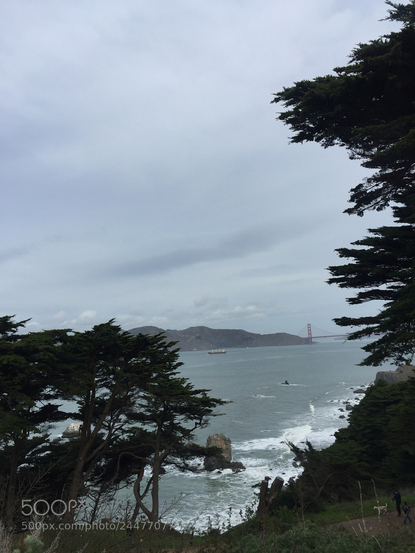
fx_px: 464
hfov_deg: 48.2
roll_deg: +3.6
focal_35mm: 29
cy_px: 276
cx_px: 208
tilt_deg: +10.8
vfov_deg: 61.7
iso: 32
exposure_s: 1/2639
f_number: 2.2
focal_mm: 4.15
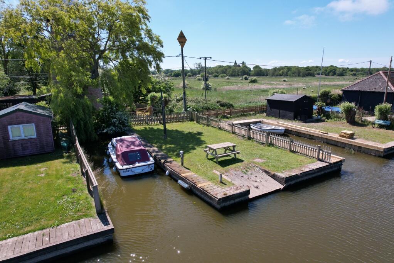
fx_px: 241
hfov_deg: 78.6
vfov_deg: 57.2
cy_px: 132
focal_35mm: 22
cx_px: 197
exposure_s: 1/100
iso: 110
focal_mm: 8.38
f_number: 2.8
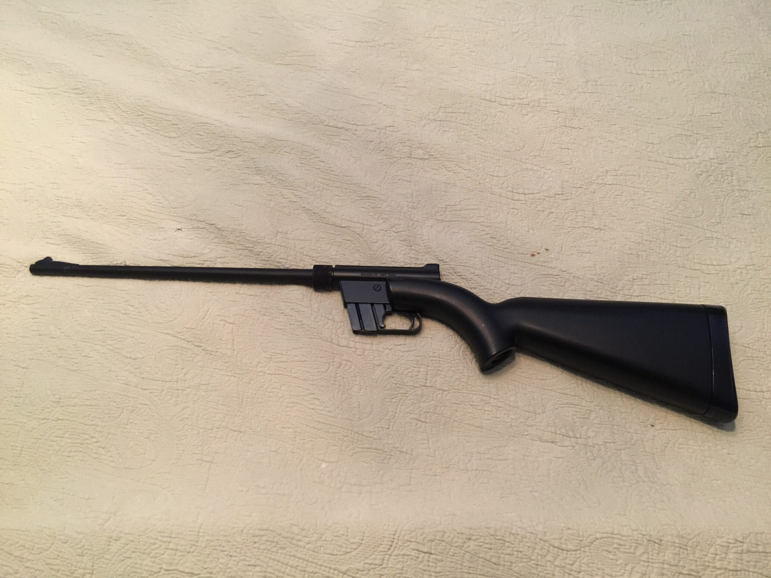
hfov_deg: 61.7
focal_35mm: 29
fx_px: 646
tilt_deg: -60.5
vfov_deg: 48.2
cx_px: 386
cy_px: 289
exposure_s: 1/15
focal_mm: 4.15
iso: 125
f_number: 2.2
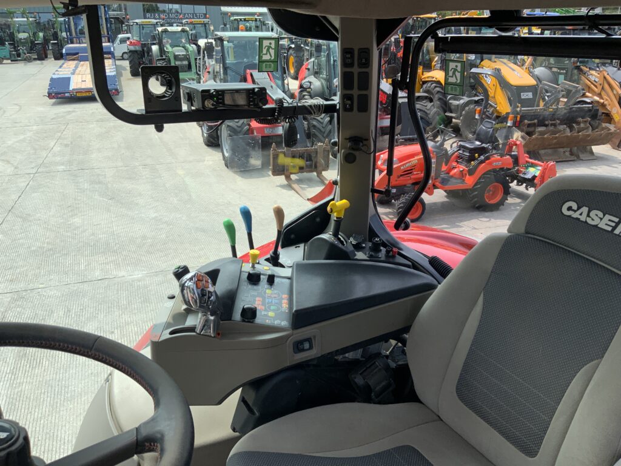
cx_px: 310
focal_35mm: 29
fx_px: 520
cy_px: 233
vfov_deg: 48.2
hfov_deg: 61.7
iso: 16
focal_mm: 3
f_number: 1.8
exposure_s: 1/719
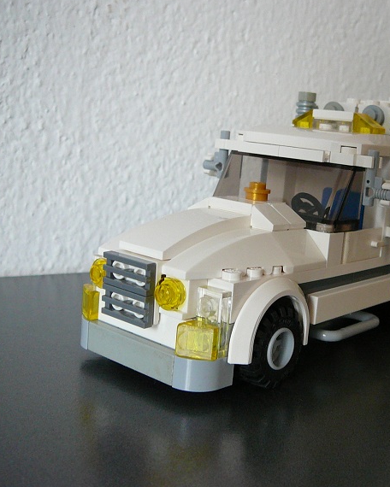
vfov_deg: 40.3
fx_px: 664
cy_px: 242
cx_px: 276
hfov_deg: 32.3
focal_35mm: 46
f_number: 2.8
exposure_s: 1/30
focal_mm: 5.2
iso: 200
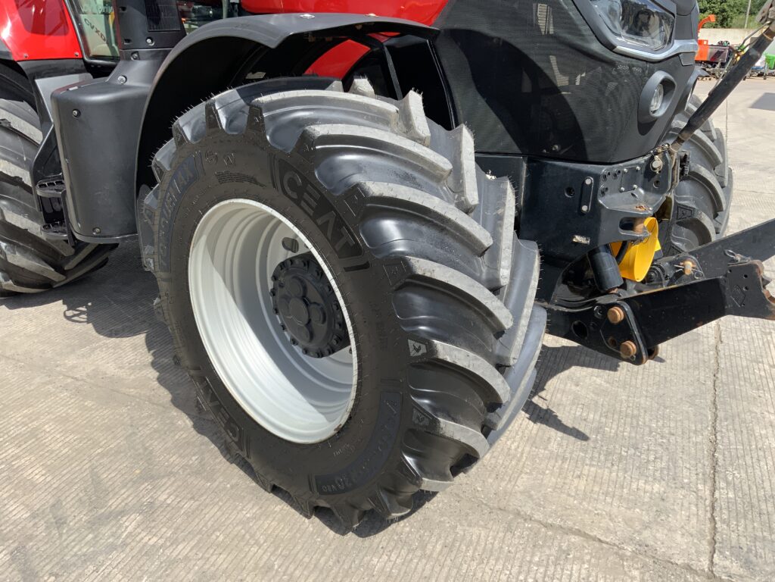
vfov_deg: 48.2
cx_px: 388
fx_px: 649
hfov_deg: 61.7
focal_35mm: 29
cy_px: 291
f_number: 1.8
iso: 16
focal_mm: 3
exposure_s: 1/1311
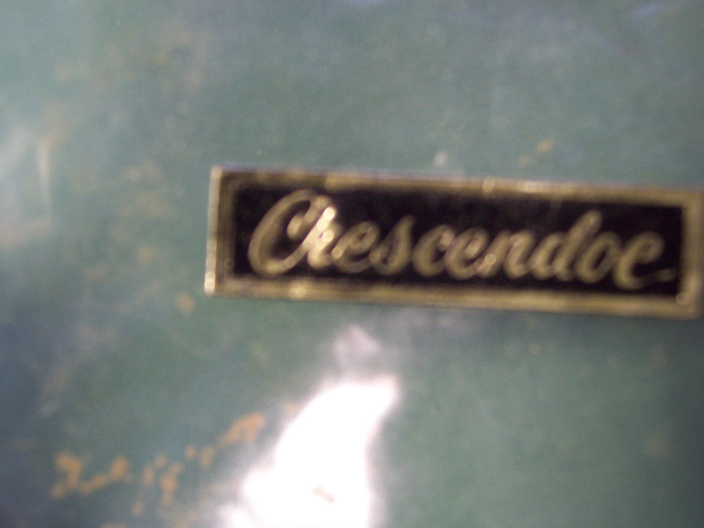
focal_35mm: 37
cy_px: 264
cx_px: 352
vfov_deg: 38.7
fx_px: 752
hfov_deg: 50.1
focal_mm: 5.6
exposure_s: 1/30
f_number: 2.8
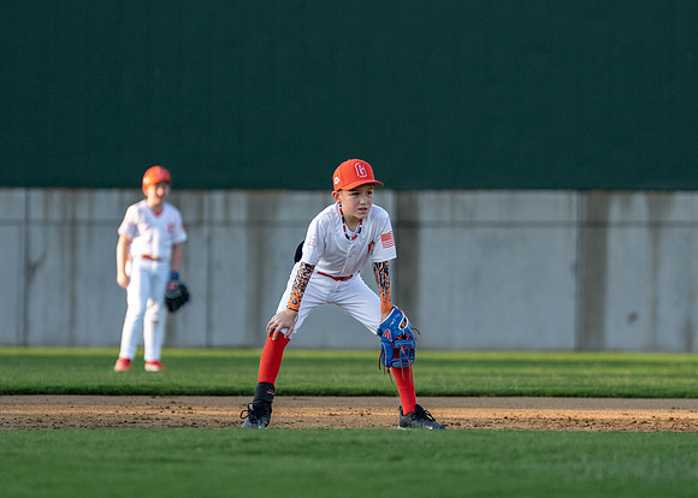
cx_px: 328
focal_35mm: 392
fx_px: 7765
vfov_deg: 3.7
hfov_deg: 5.1
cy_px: 271
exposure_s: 1/4000
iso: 500
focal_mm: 200
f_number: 2.8
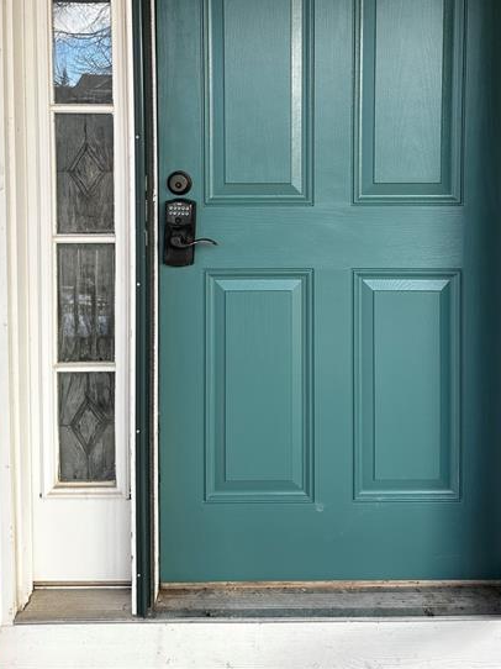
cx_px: 283
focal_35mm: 34
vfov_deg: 52.4
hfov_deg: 41.7
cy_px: 196
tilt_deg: -2.6
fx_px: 657
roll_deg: -0.5
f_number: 1.78
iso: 64
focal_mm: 6.86
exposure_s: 1/236
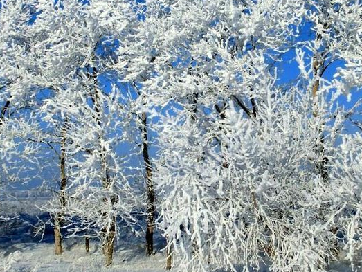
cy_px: 102
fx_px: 1026
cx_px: 231
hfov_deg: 20.0
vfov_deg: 15.1
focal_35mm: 98
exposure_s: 1/250
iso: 100
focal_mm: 10.04
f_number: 11.4
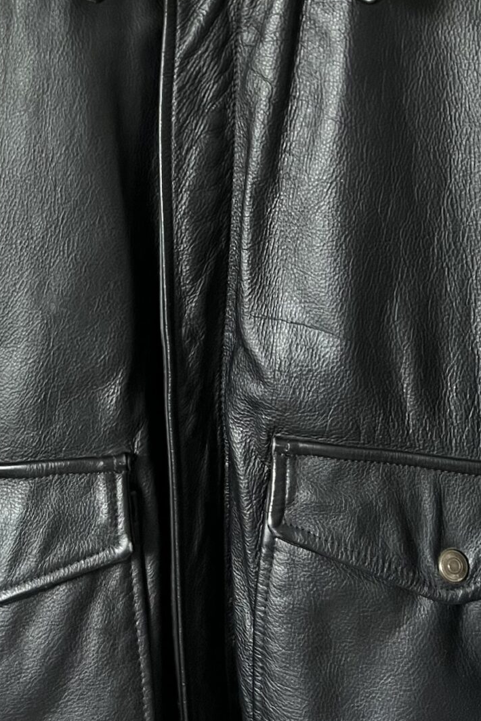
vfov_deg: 28.1
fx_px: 1303
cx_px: 135
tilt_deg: +3.9
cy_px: -82
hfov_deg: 20.8
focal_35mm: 65
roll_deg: -1.1
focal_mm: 5.7
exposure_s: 1/60
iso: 200
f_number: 1.5
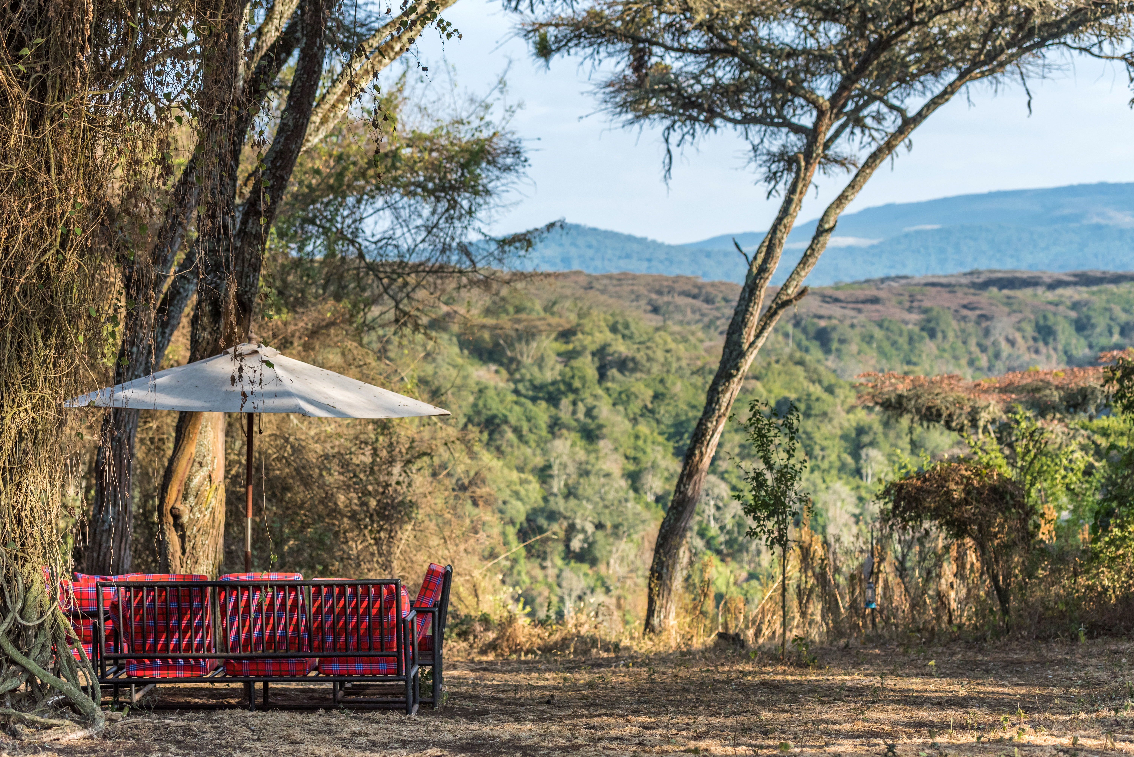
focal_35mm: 70
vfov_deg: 19.5
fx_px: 2206
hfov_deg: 28.8
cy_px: 378
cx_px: 567
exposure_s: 1/3200
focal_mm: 70
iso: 500
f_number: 4
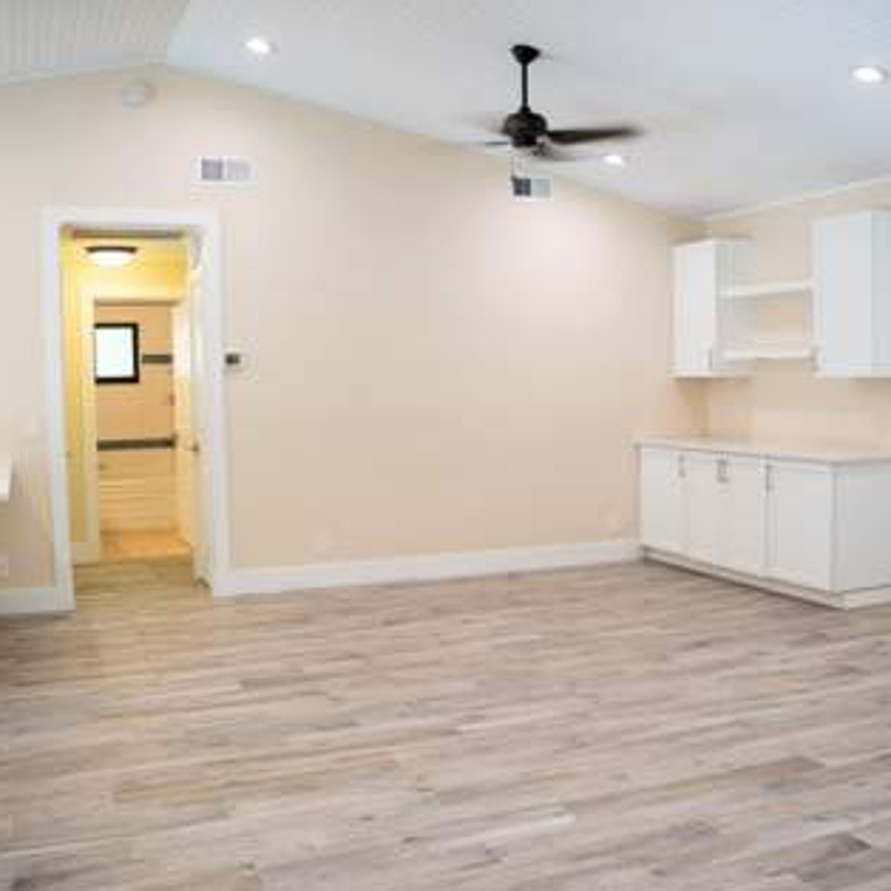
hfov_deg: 44.7
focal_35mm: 37
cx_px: 531
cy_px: 451
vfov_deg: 44.9
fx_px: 1077
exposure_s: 1/20
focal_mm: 19
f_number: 2.8
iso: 100
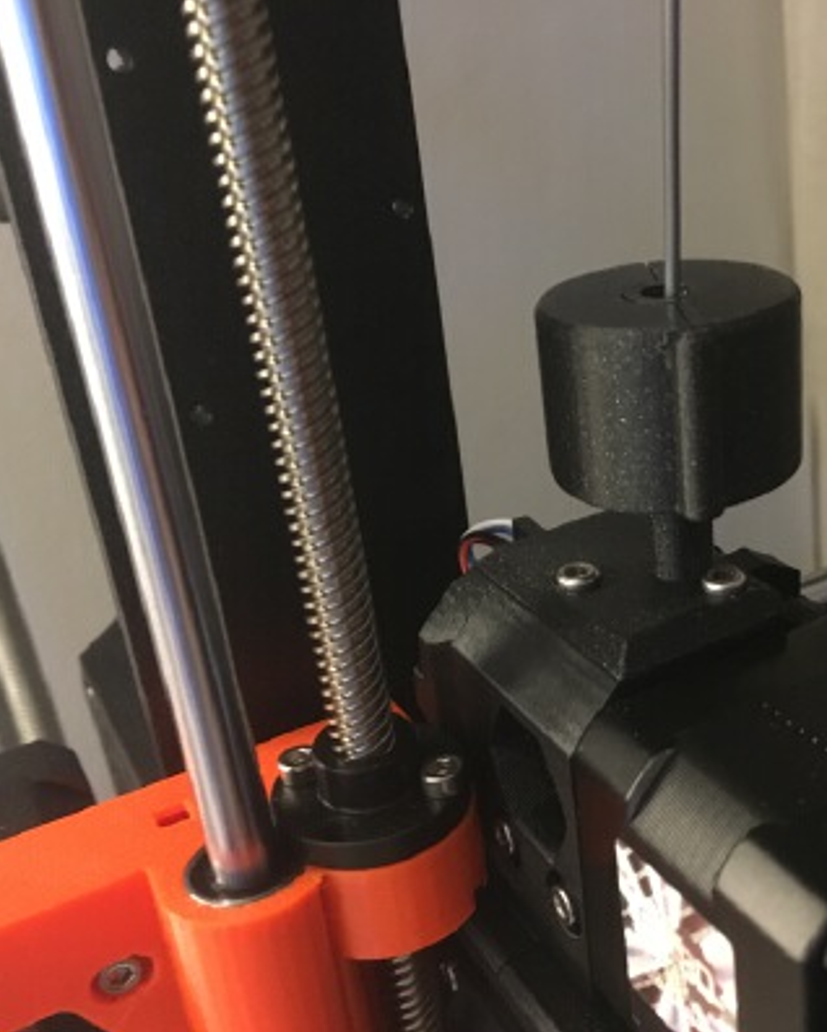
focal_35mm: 38
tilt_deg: -24.9
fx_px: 1162
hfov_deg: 38.3
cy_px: 515
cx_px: 610
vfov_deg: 47.9
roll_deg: +4.3
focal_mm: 4.15
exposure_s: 1/17
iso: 500
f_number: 2.2
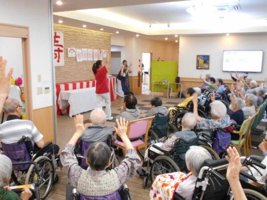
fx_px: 262
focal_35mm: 34
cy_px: 100
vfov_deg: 41.8
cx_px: 134
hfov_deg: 54.0
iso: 400
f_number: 3.6
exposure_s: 1/25
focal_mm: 5.8
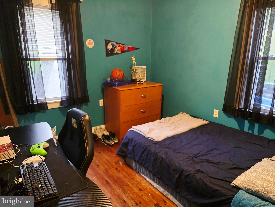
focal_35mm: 23
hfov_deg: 73.9
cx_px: 138
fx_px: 183
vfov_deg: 58.9
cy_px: 104
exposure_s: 1/40
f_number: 1.7
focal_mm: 6.3
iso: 1250
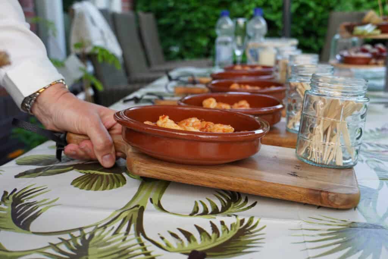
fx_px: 469
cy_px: 130
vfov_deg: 30.9
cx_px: 194
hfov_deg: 45.0
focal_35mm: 44
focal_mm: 29
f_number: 4.5
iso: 500
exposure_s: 1/160
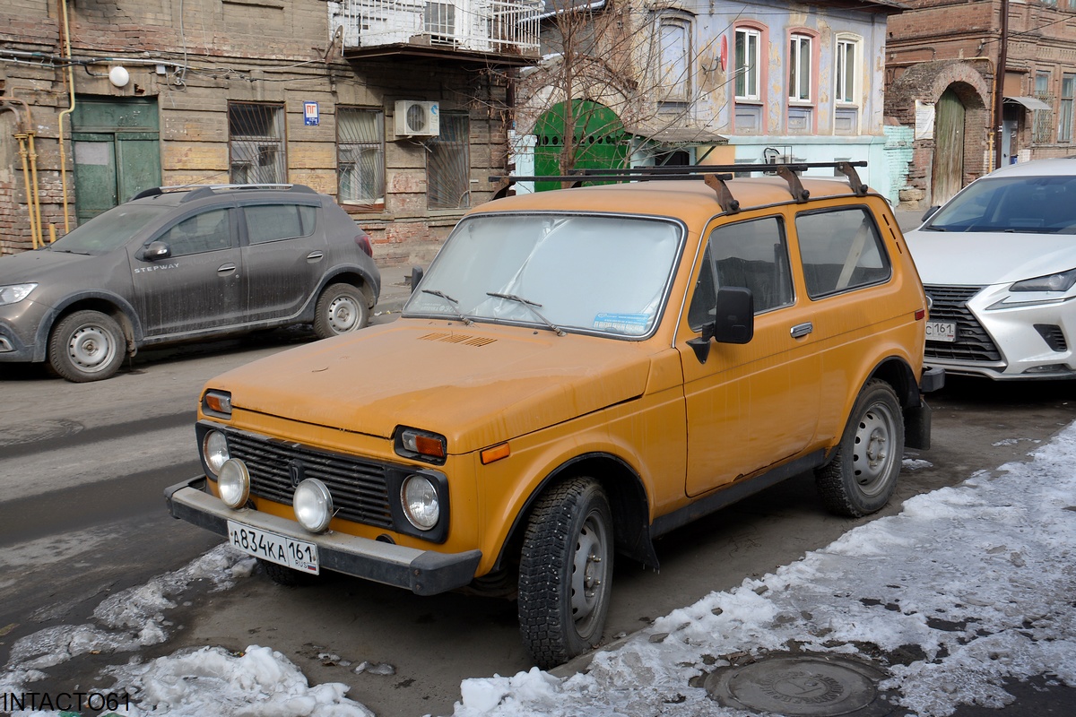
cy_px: 358
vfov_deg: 40.0
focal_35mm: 33
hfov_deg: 57.2
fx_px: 986
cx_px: 538
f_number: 8
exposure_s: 1/250
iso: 180
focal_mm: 22
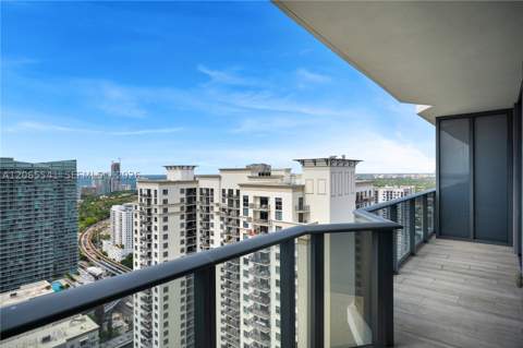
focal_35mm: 20
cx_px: 262
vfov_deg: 61.8
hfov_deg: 84.0
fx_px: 290
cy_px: 174
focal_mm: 20
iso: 640
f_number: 9
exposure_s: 1/4000
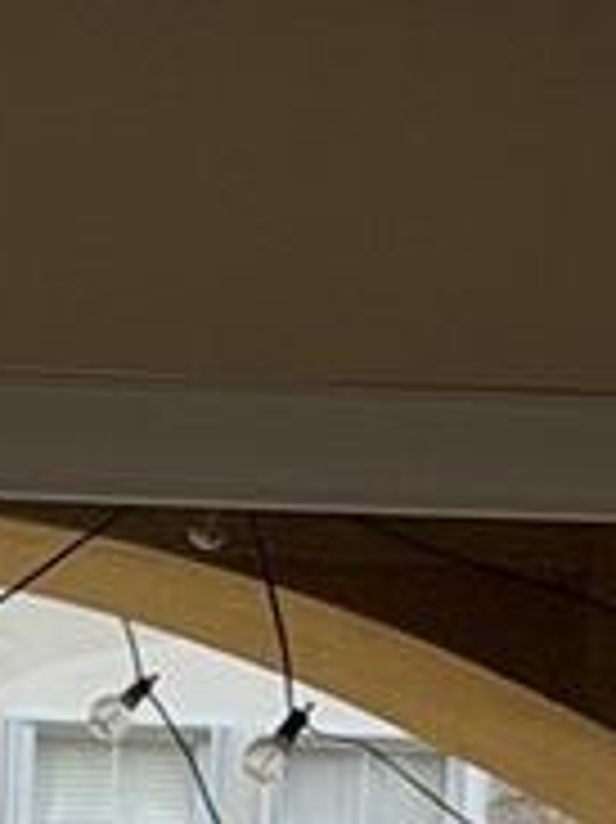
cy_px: 1873
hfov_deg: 4.6
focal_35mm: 315
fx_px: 7483
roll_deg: -1.4
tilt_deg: -2.9
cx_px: -634
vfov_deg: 6.1
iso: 64
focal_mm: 6.76
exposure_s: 1/1484
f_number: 1.78
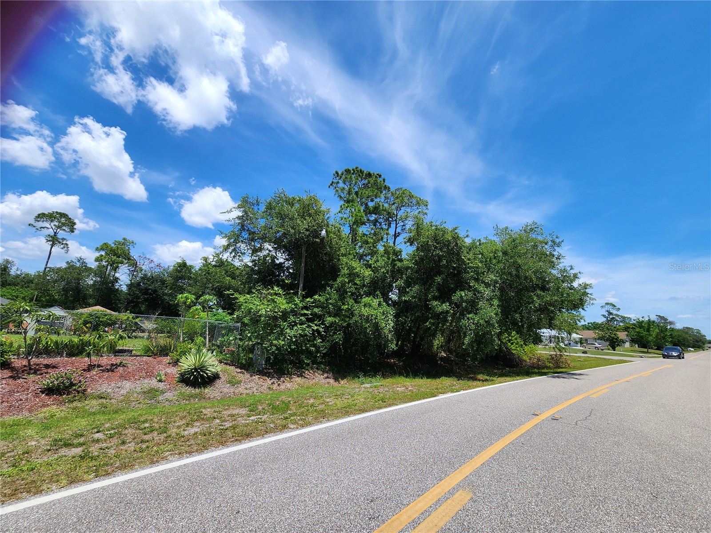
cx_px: 356
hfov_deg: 106.2
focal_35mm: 13
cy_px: 266
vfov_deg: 89.9
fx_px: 267
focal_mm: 2.2
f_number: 2.2
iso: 50
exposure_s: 1/1751
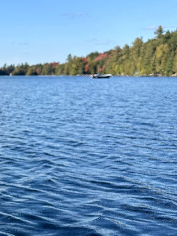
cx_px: -76
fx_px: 484
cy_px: 142
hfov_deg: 18.7
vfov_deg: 27.3
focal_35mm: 71
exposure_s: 1/3155
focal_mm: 6.86
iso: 80
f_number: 1.78
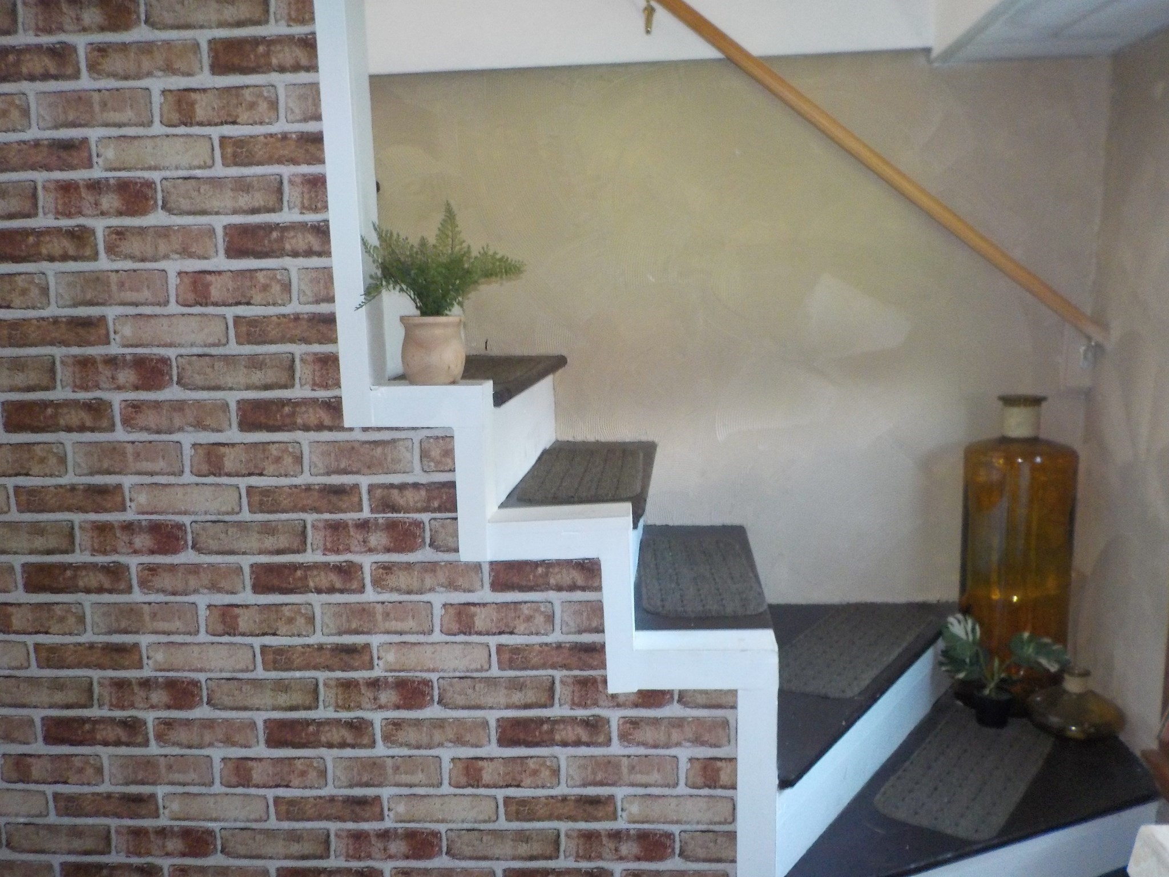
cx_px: 584
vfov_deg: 46.8
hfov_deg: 60.0
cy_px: 438
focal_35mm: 30
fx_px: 1013
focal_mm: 4.1
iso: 400
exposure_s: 1/15
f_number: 3.3
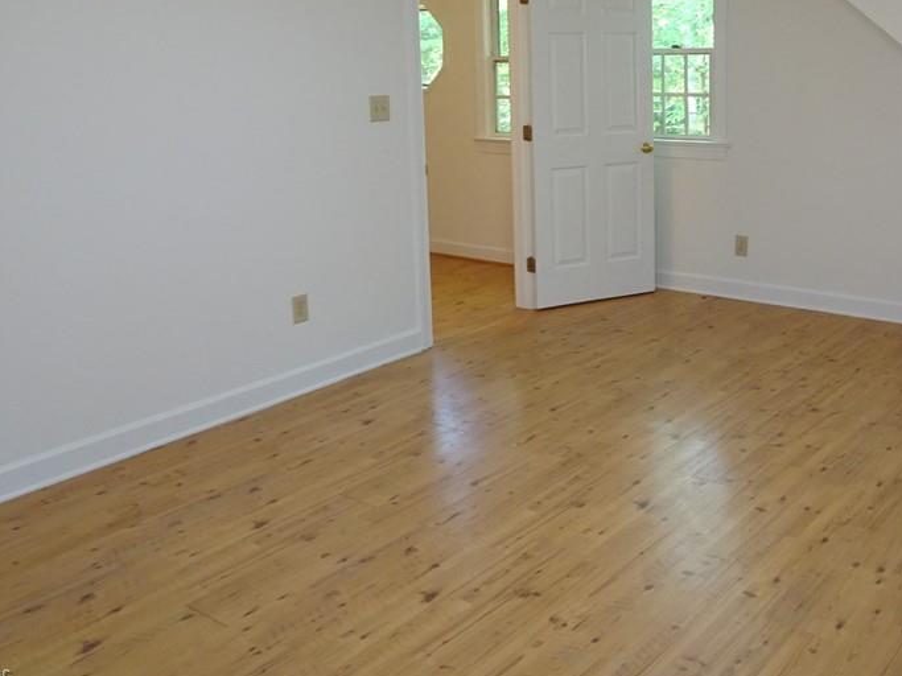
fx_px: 938
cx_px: 611
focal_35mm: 36
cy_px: 178
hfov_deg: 50.3
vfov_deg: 38.7
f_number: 3.5
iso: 320
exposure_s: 1/30
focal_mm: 4.1
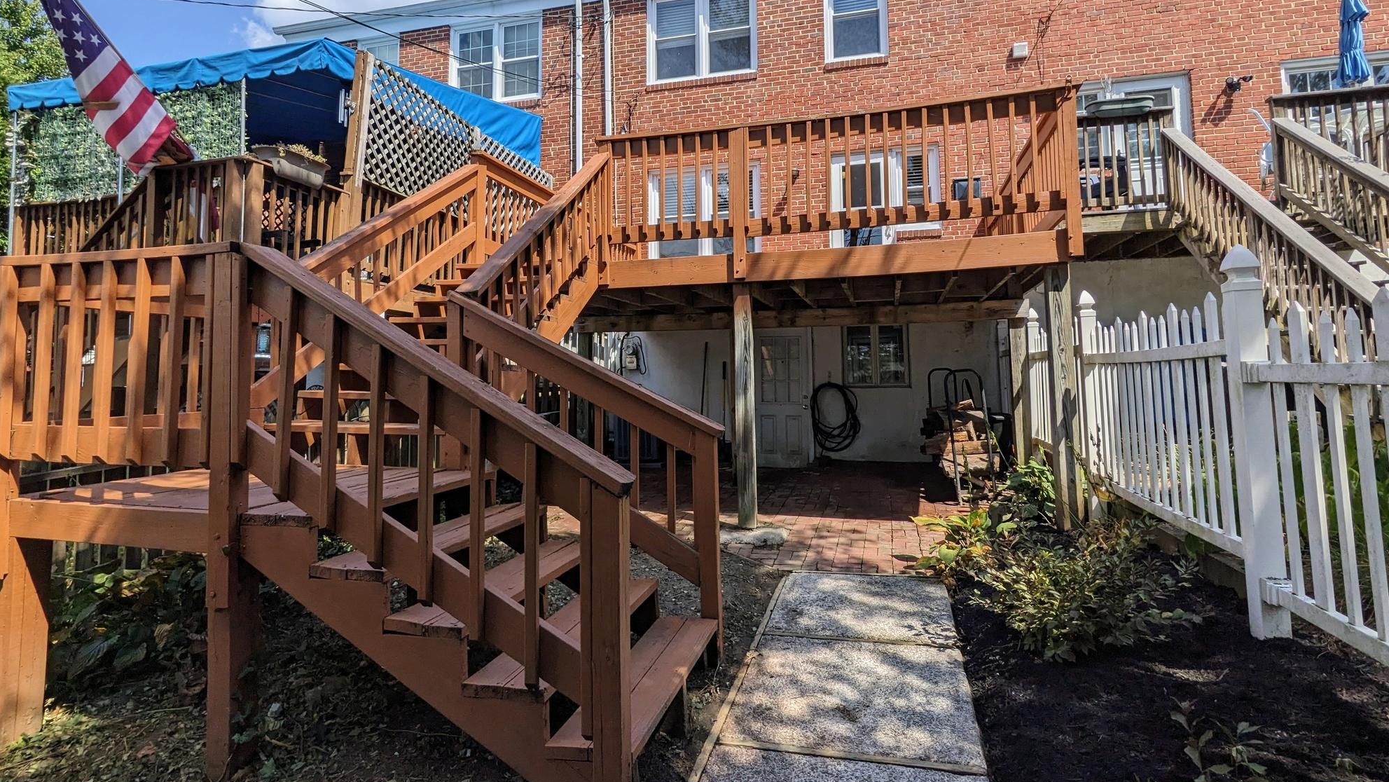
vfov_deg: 60.7
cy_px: 325
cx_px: 683
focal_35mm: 18
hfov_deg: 92.6
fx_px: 663
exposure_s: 1/1385
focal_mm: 2.22
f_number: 2.2
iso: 37
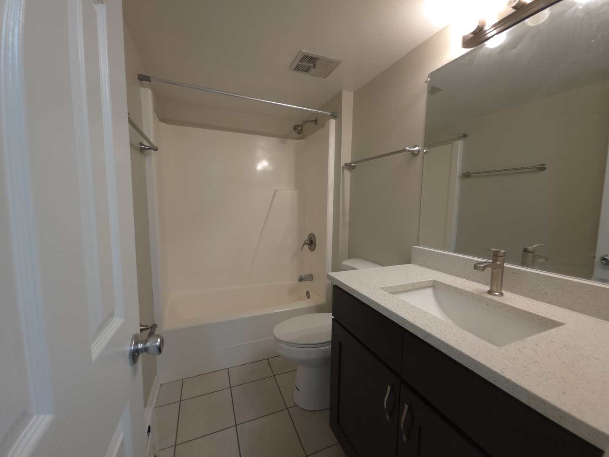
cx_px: 304
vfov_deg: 89.9
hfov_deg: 106.2
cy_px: 228
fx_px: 229
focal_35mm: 13
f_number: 1.9
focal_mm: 2.2
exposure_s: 1/30
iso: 80
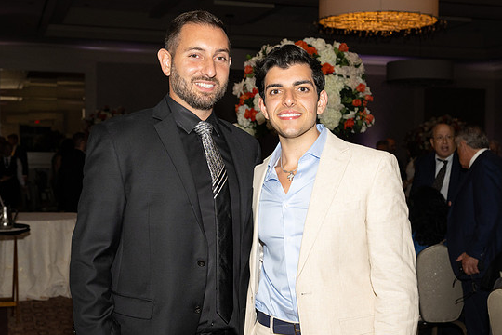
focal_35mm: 56
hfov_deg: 35.6
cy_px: 198
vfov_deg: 24.2
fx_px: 781
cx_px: 263
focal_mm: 39
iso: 800
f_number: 5.6
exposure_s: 1/100
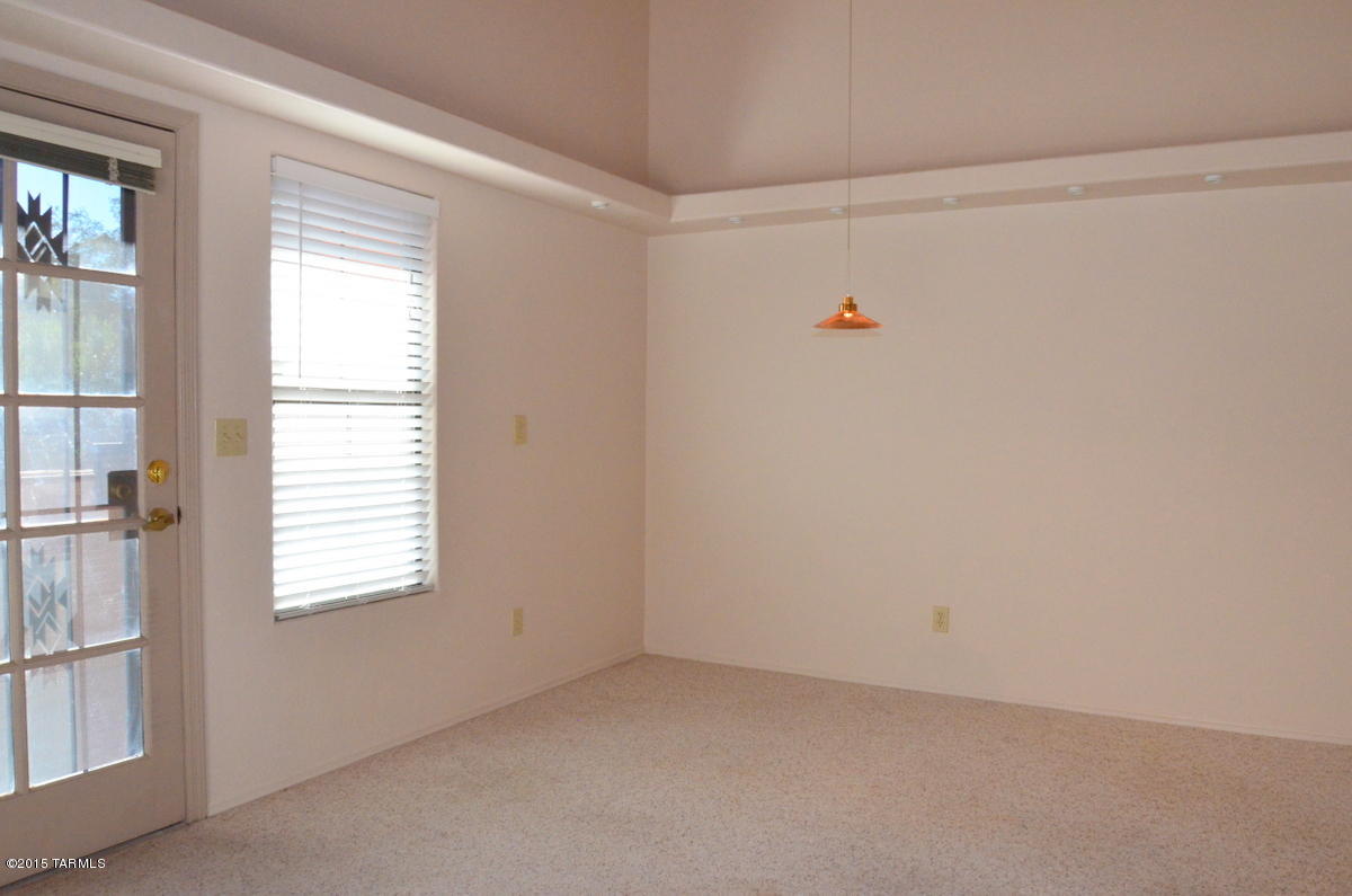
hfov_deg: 67.5
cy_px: 448
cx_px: 676
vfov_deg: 47.7
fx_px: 1012
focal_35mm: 27
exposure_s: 1/200
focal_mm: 18
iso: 2500
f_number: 13
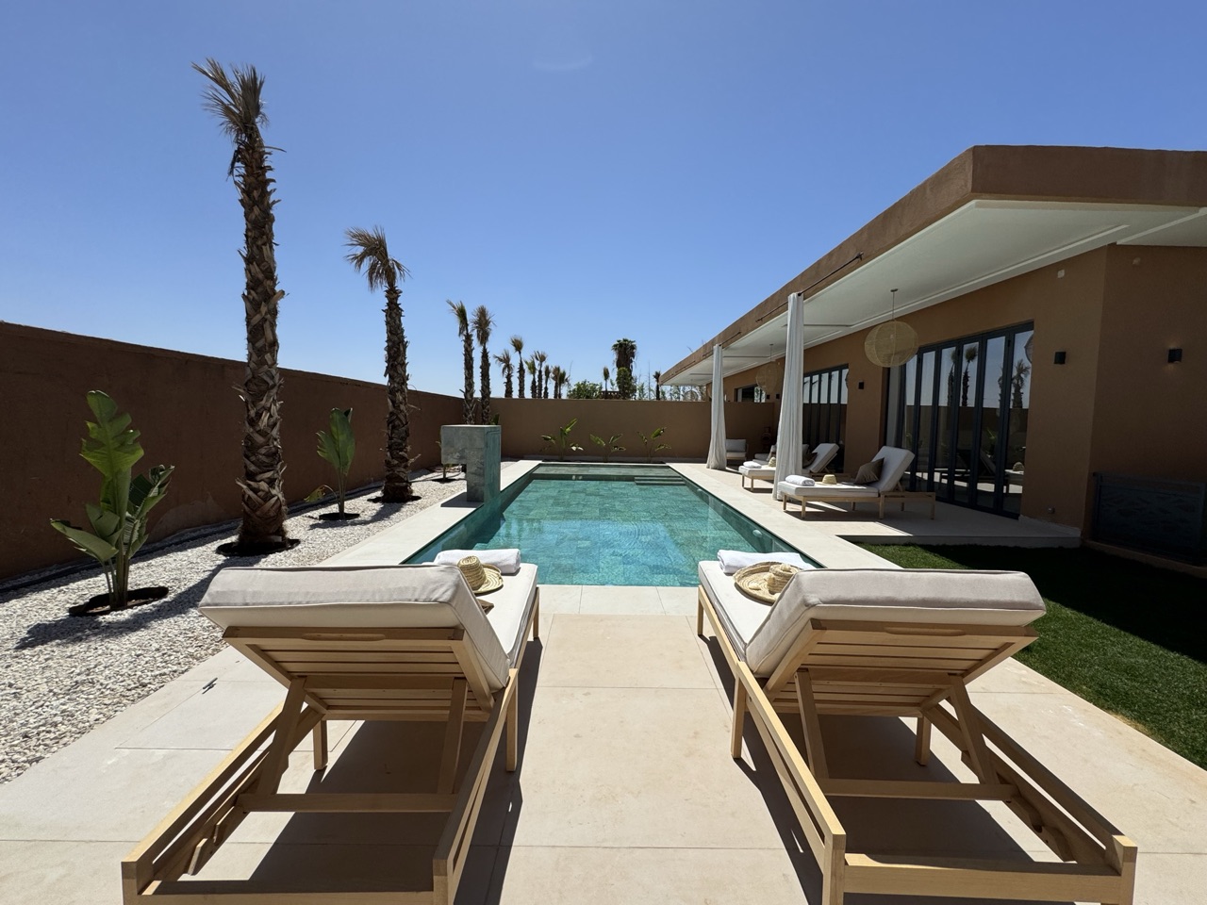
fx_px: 488
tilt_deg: -3.9
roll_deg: -0.8
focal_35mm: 14
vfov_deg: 85.7
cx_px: 604
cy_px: 452
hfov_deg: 102.1
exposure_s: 1/4926
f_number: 2.2
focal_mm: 2.22
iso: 50
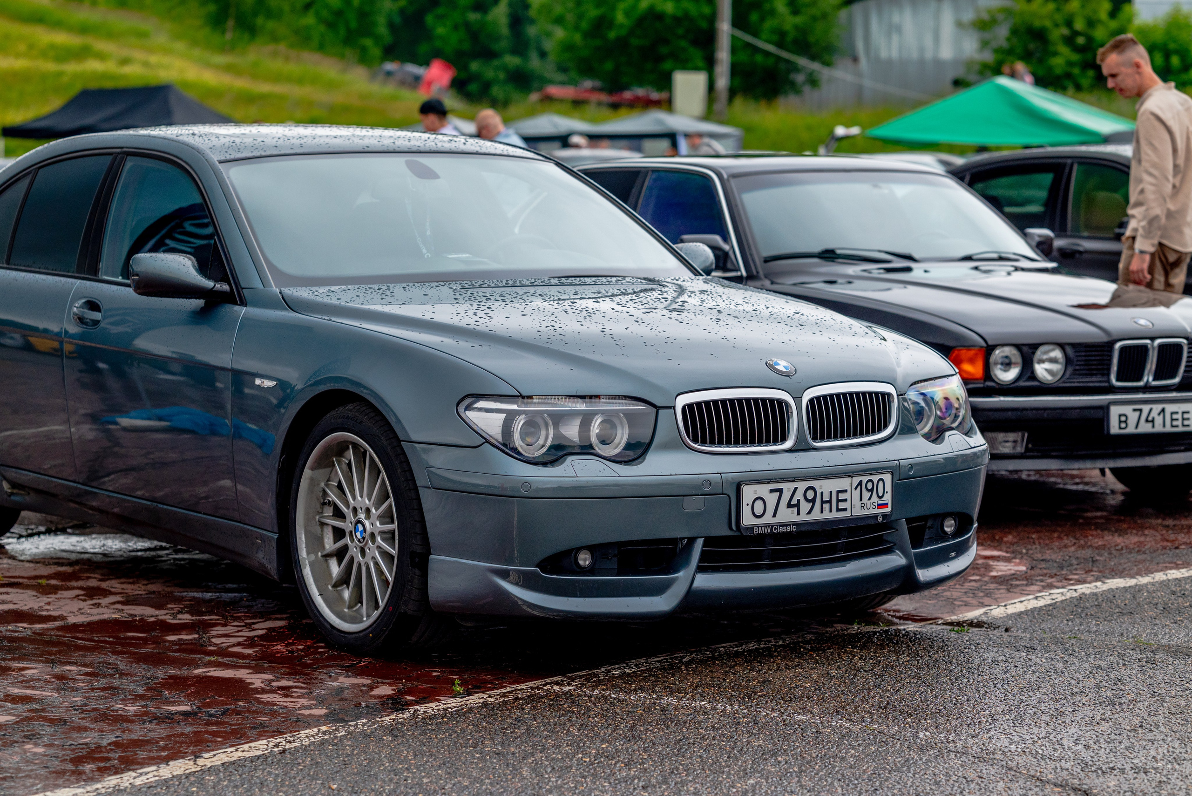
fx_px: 2832
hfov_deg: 23.8
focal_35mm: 85
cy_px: 398
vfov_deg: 16.0
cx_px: 596
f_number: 3.5
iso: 400
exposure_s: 1/800
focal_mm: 85
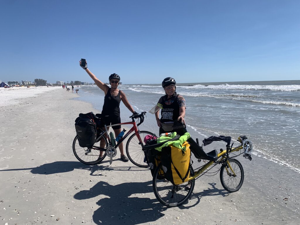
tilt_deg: -7.5
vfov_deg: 53.1
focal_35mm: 26
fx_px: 225
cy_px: 112
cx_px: 150
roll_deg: +0.1
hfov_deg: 67.3
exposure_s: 1/4274
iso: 25
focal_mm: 4.25
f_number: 1.8
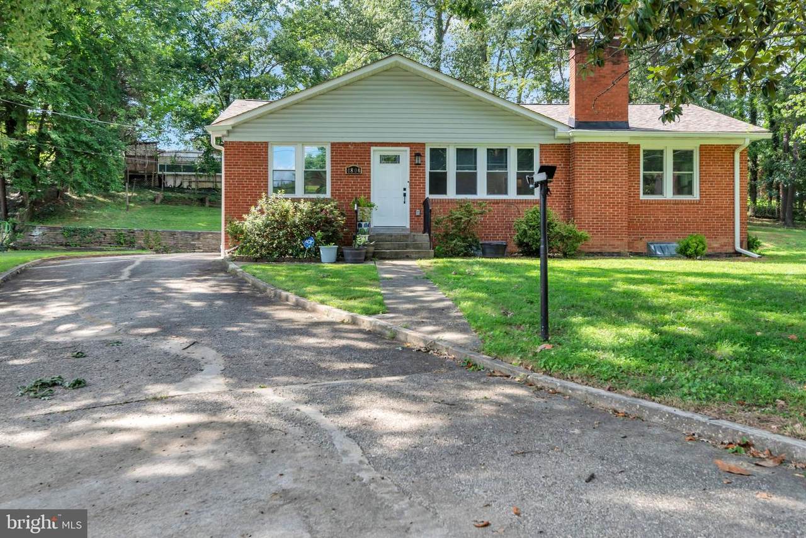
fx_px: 694
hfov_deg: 60.3
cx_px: 403
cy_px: 269
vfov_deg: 42.3
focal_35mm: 31
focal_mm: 31
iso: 320
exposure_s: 1/125
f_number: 9
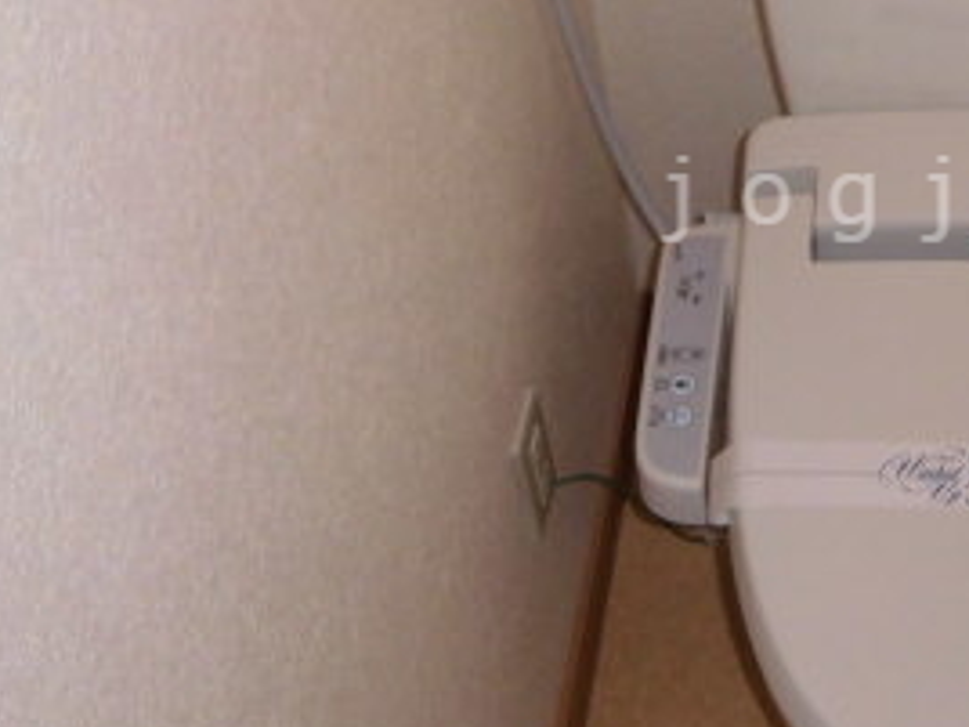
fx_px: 1736
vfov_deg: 23.5
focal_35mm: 62
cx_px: 908
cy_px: 199
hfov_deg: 29.6
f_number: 2.8
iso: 100
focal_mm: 4.7
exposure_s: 1/60
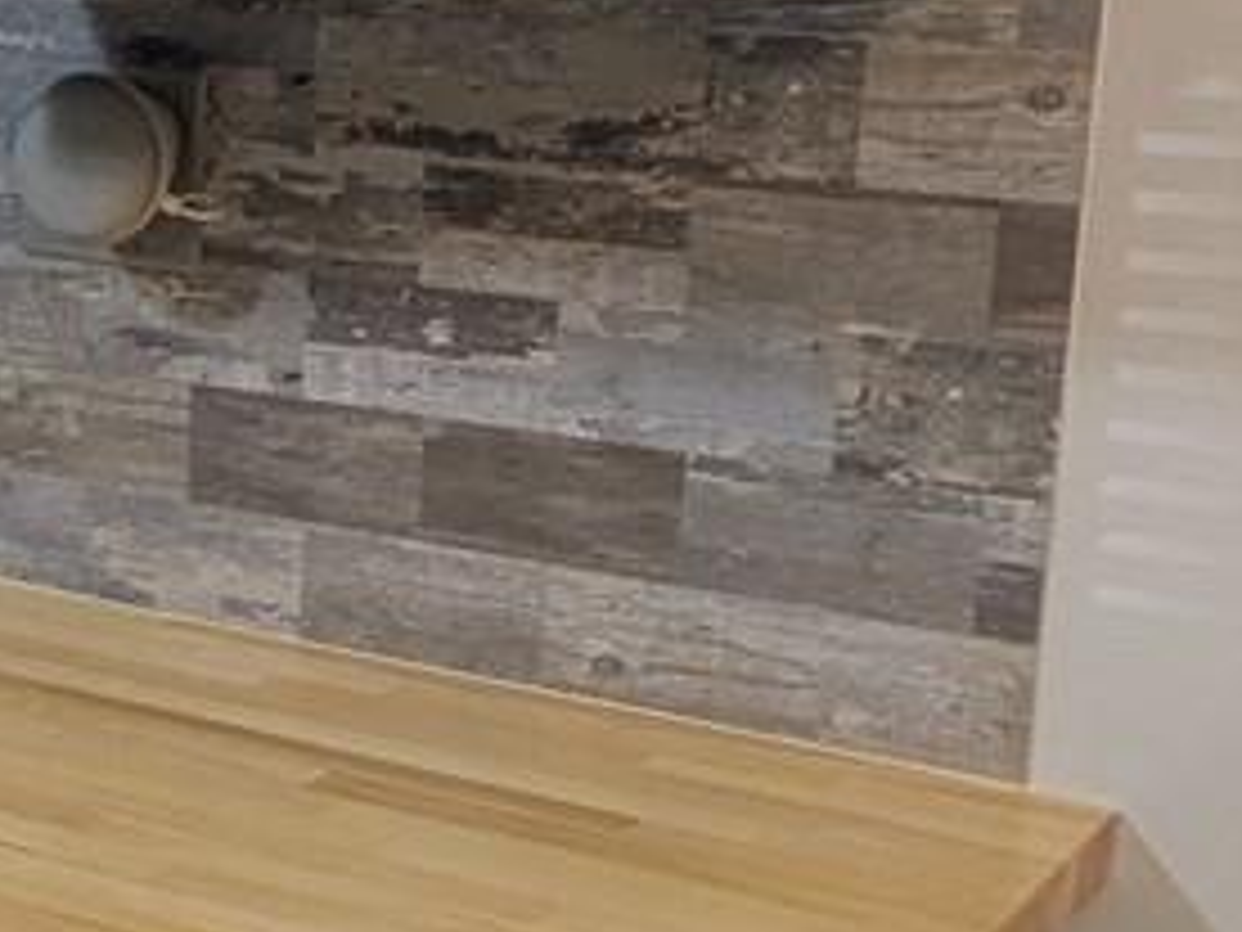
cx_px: -443
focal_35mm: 81
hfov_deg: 21.4
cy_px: 410
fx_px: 2906
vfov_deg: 18.2
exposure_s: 1/24
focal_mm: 1.83
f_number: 2.2
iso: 112
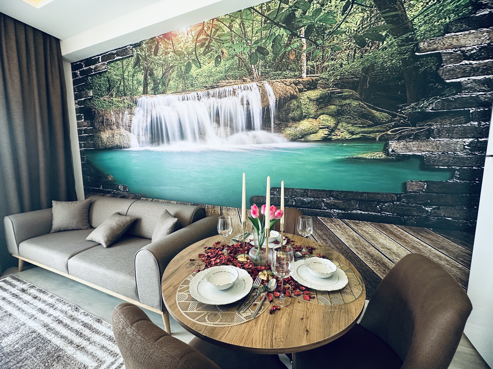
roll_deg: +0.6
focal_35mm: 14
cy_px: 184
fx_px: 199
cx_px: 246
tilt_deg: -6.4
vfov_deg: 85.7
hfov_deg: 102.1
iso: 200
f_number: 2.2
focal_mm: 2.22
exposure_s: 1/100
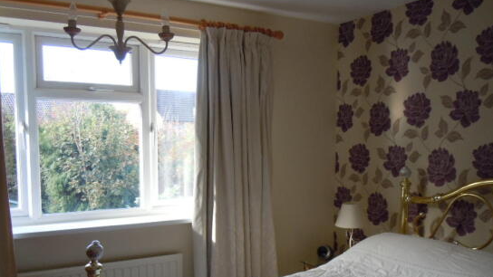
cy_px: 184
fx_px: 458
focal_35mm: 35
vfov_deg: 33.4
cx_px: 248
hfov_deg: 56.6
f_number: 3.5
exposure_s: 1/60
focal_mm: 5.4
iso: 200
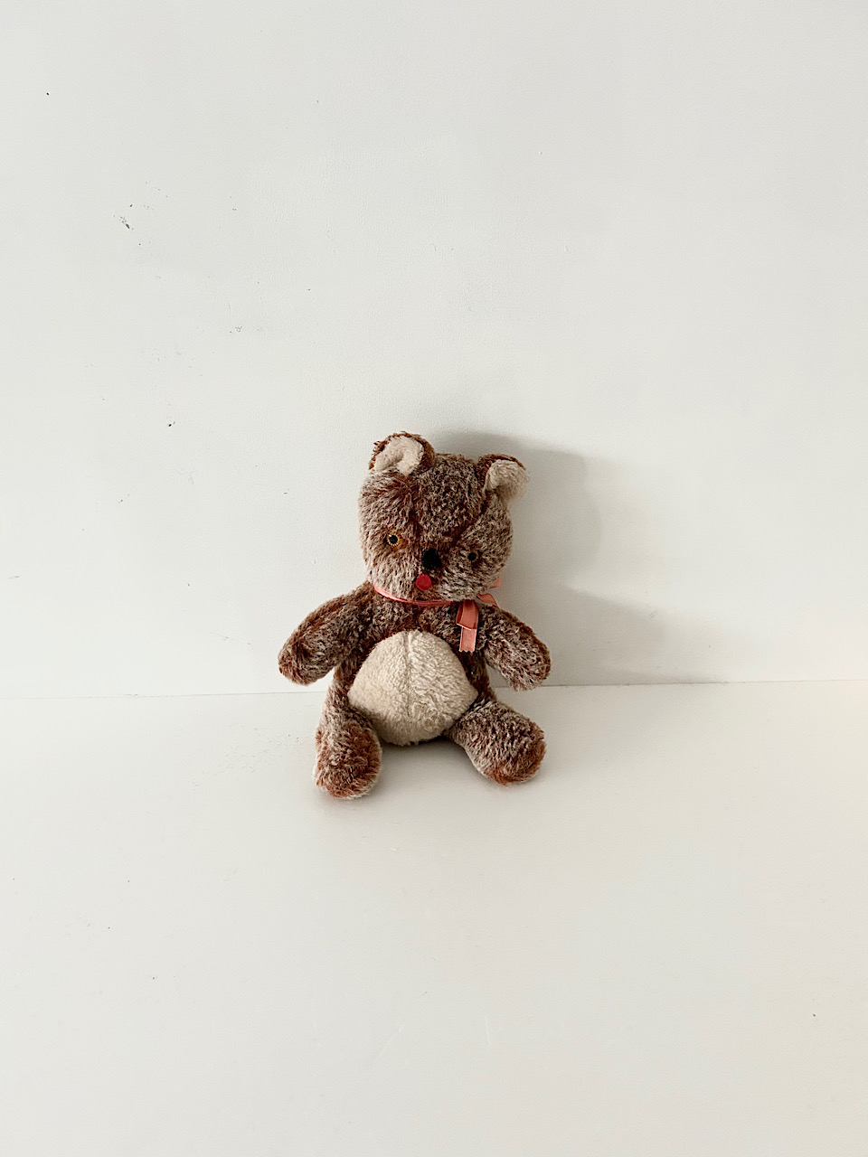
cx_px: 434
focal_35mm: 26
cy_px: 578
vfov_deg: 67.3
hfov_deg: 53.1
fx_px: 869
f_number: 1.5
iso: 500
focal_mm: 5.7
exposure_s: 1/53
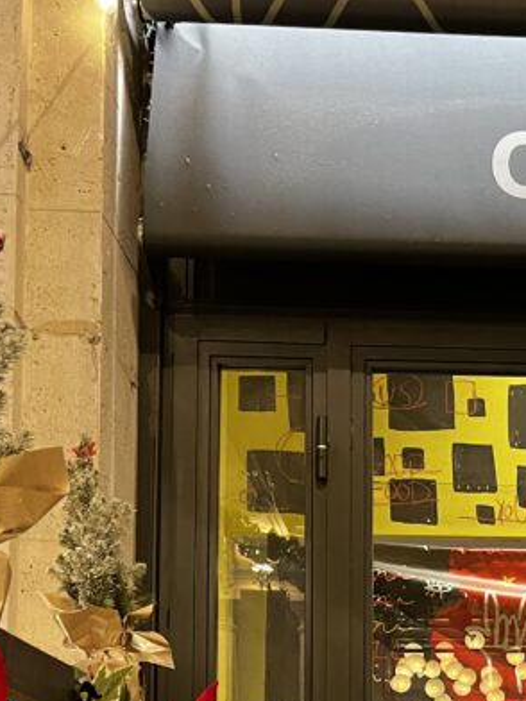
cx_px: 564
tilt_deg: +4.7
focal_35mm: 68
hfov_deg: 20.7
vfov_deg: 26.6
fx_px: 1378
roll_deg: +1.5
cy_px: 742
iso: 250
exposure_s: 1/50
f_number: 1.6
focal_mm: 5.1
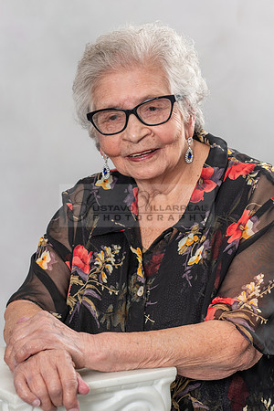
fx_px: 1294
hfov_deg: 12.1
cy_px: 206
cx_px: 133
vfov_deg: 18.0
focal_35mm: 113
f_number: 5.6
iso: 200
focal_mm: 60
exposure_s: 1/125
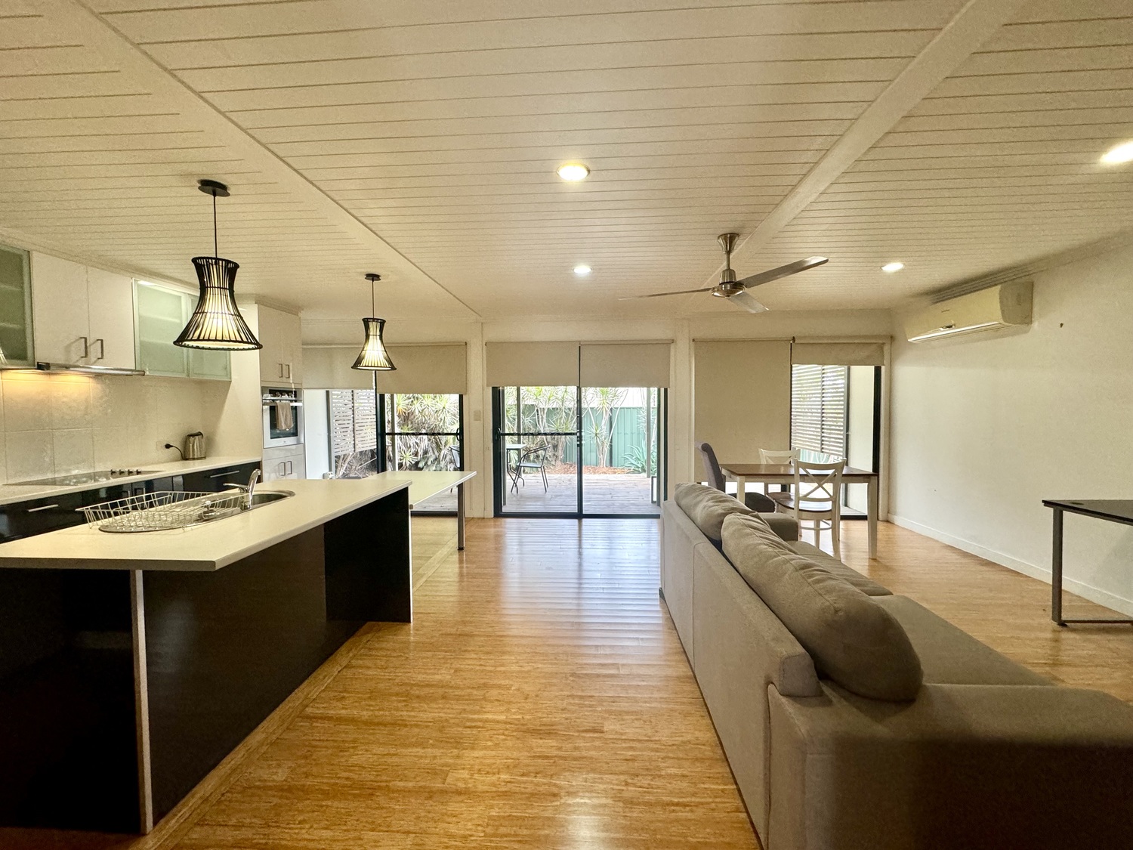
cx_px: 566
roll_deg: +0.4
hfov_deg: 102.1
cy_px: 425
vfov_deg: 85.7
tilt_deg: -2.4
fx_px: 458
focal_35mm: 14
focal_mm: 2.22
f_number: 2.2
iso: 250
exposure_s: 1/100
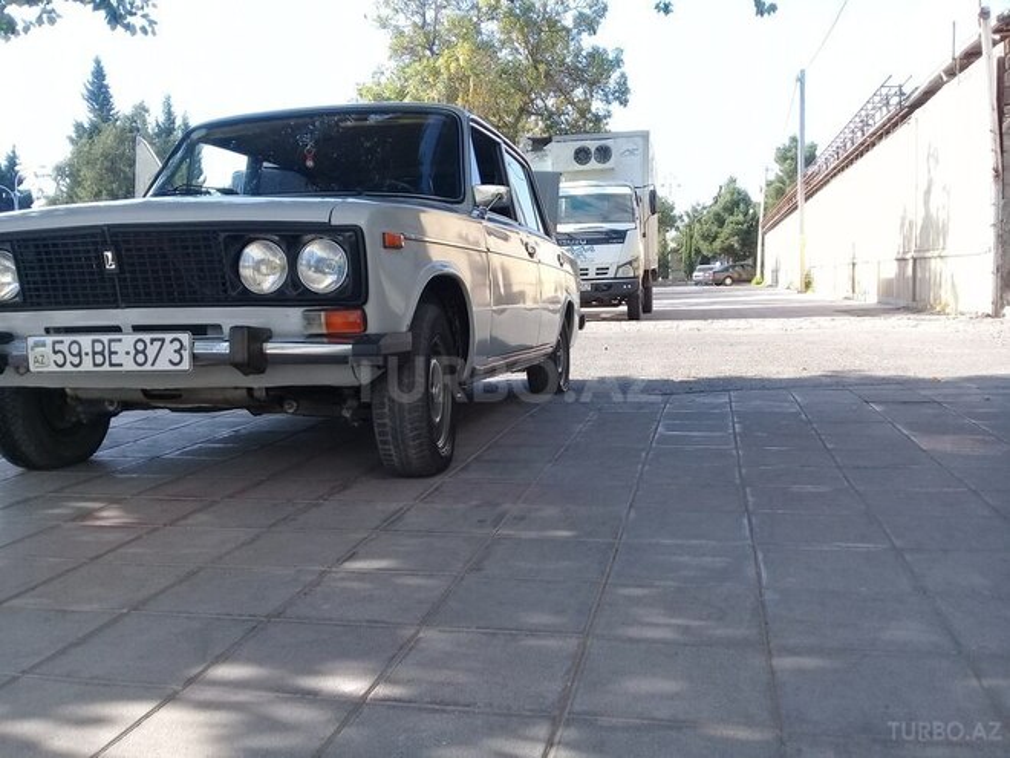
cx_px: 505
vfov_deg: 45.4
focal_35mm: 31
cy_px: 379
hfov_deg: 58.4
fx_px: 904
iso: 50
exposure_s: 1/344
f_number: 2.2
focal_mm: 3.3
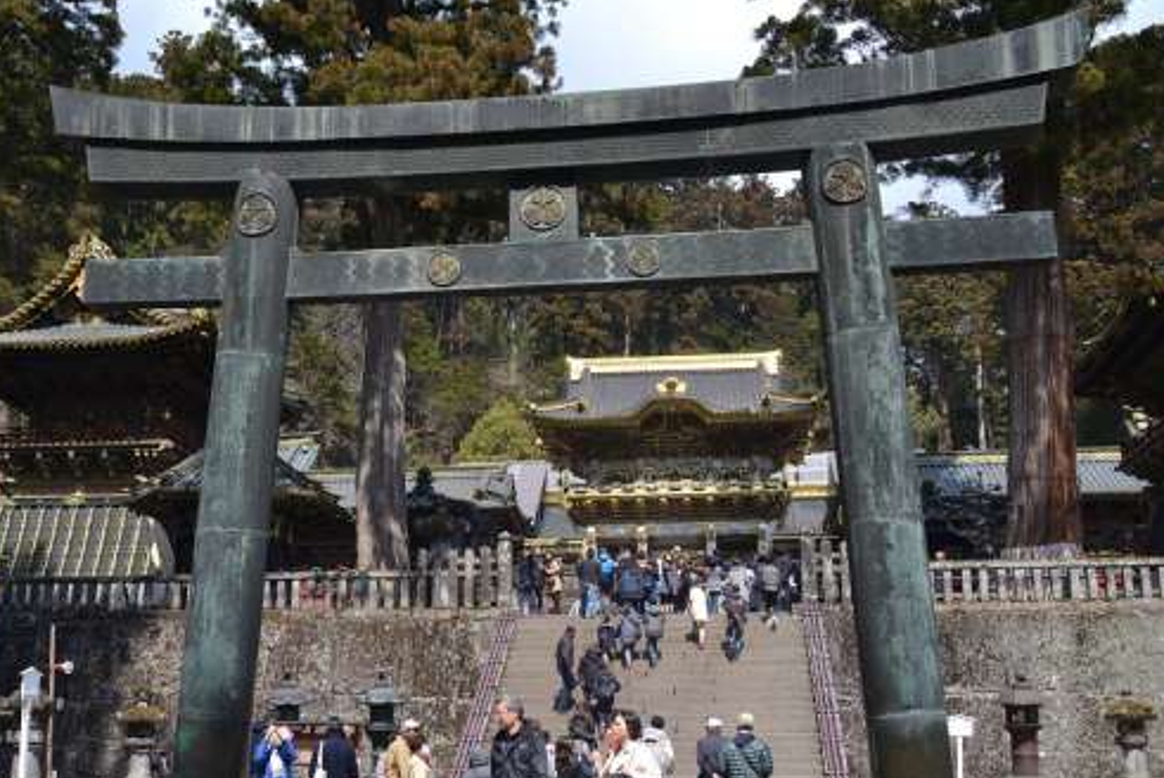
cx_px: 507
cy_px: 461
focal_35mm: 43
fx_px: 1391
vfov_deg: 31.2
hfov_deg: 45.3
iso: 400
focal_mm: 22
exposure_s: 1/1250
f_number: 5.6
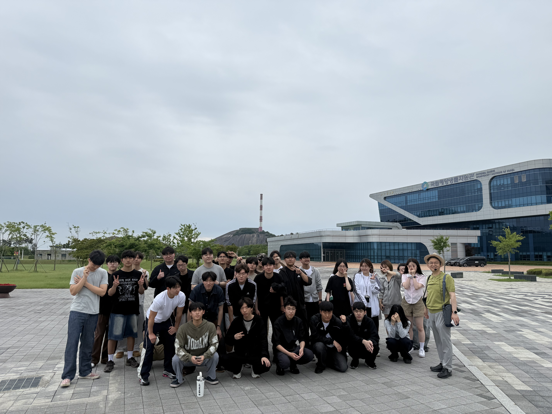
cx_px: 276
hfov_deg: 71.6
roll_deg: -1.0
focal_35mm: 24
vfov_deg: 56.8
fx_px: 383
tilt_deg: +6.6
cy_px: 207
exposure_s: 1/7353
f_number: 1.78
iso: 80
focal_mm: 6.76
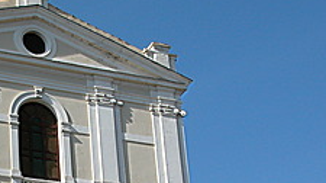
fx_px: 1131
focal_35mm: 131
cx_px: 28
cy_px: 204
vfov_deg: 9.1
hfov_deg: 16.2
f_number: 6.2
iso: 100
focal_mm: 13.7
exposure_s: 1/446
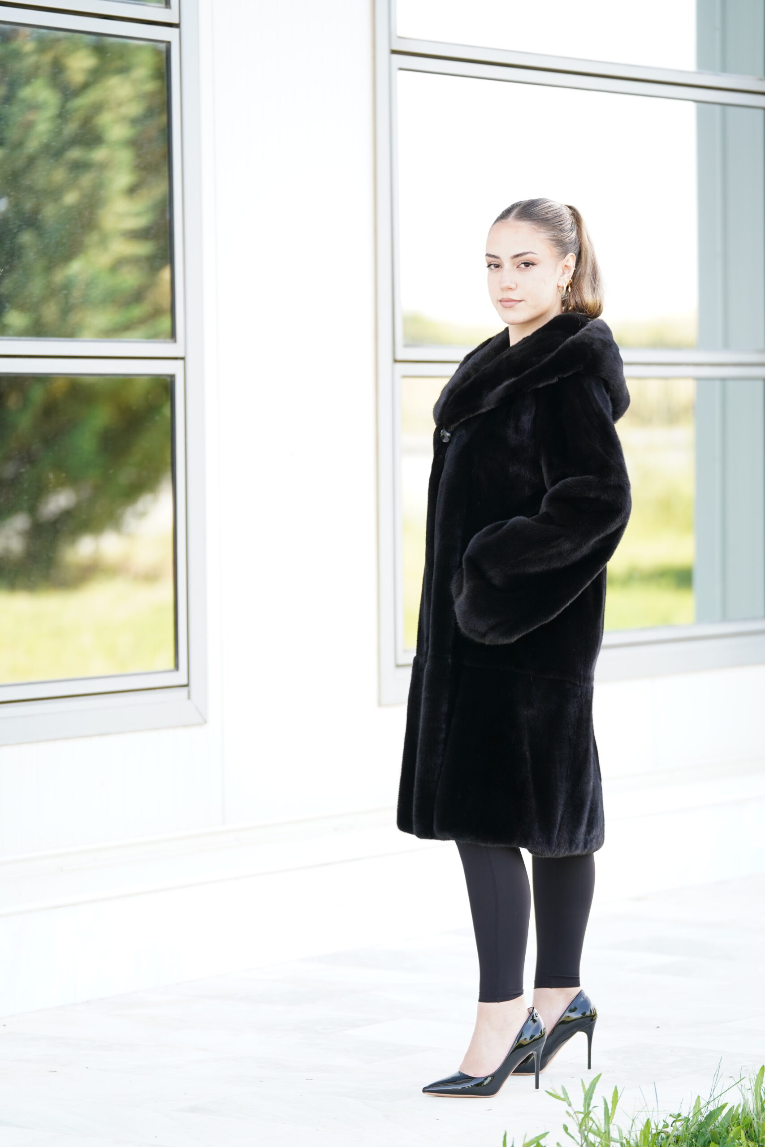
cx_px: 382
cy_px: 574
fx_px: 4111
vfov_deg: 15.9
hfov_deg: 10.6
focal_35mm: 129
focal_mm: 129
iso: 250
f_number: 2.8
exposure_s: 1/250
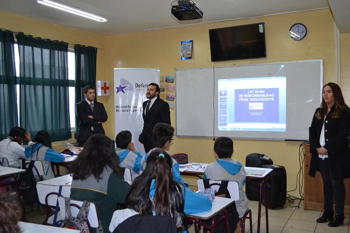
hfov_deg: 53.1
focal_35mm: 36
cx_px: 175
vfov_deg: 36.9
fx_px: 350
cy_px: 116
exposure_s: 1/60
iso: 640
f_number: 4
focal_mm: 24
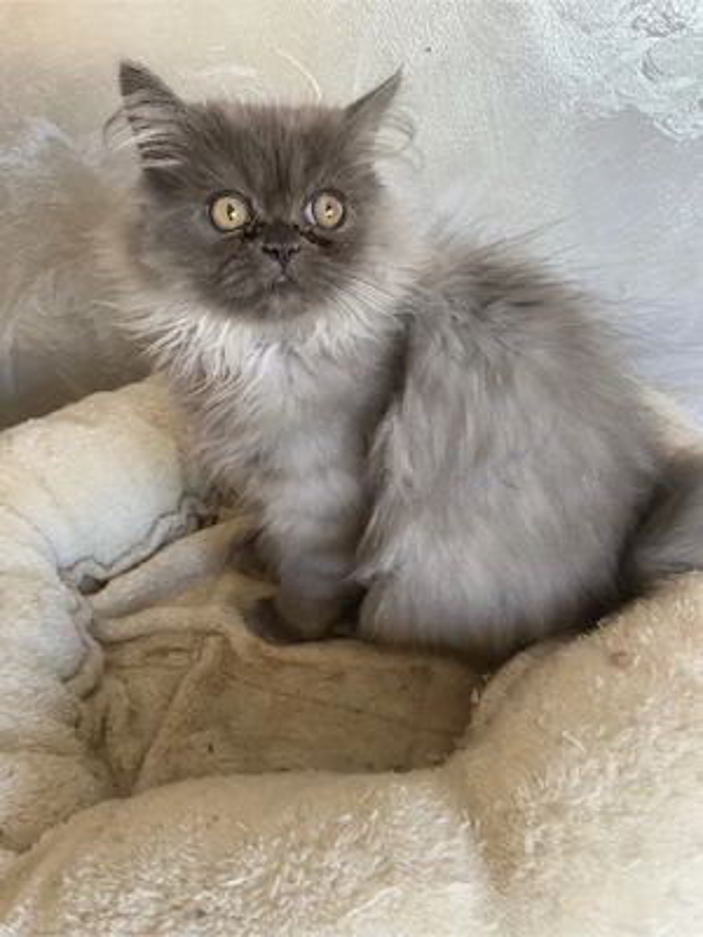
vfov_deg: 67.3
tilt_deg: -31.6
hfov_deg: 53.1
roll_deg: +5.3
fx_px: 704
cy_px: 468
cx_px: 352
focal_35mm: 26
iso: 100
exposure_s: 1/50
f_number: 1.8
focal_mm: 4.25
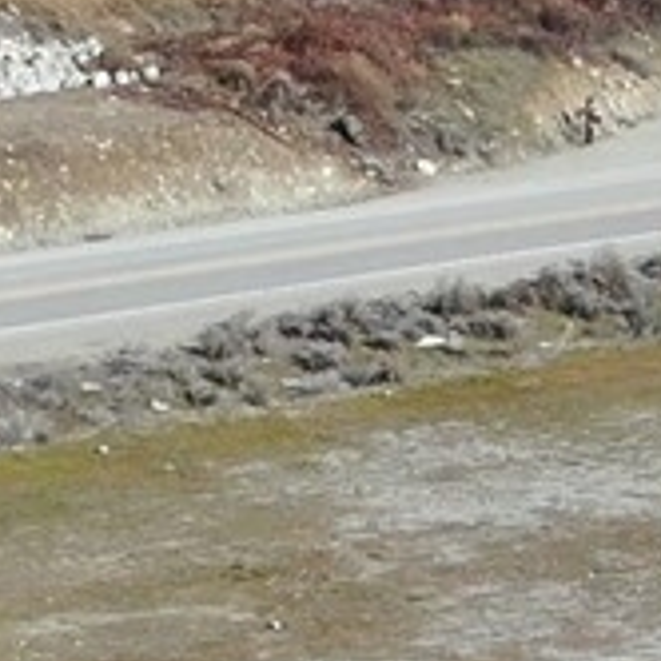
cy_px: 729
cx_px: 462
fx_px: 5336
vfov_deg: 7.0
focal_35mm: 247
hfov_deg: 7.1
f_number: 3
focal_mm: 5.11
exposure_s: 1/1000
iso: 100
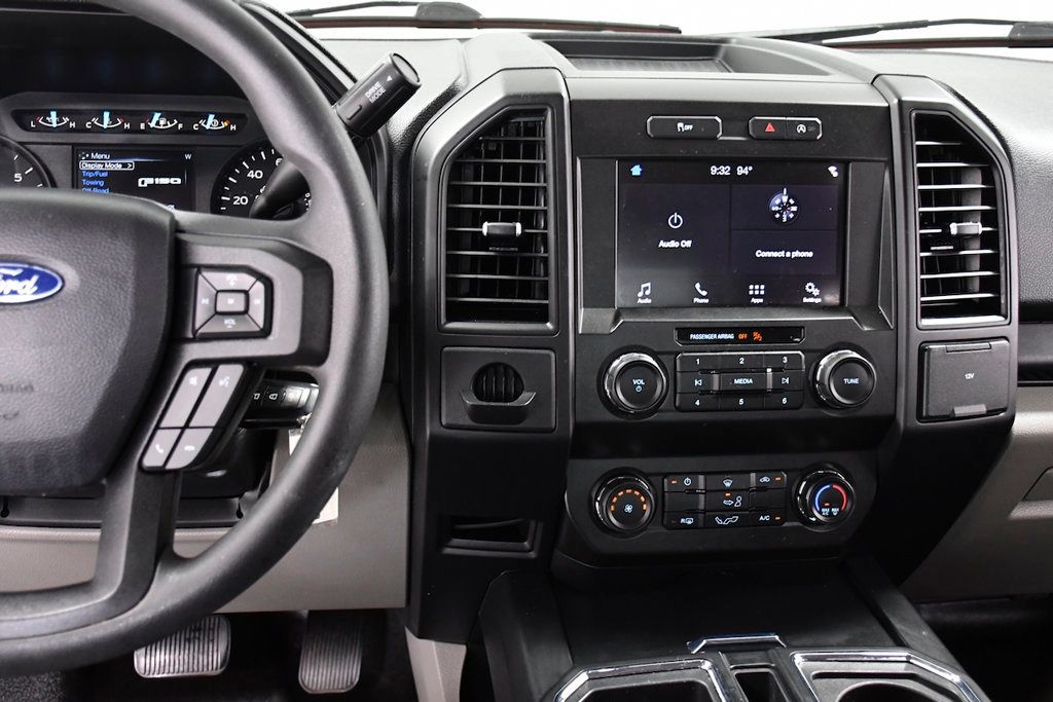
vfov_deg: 34.2
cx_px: 526
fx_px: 1141
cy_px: 351
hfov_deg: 49.5
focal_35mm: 39
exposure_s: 1/60
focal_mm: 26
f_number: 3.8
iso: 2500
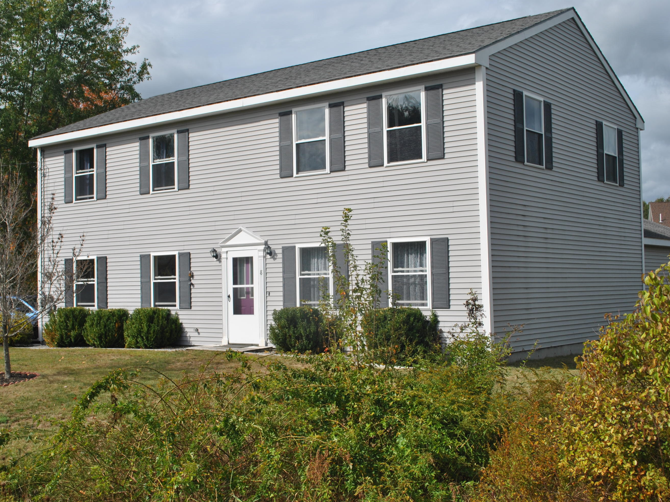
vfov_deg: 31.5
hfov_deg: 41.2
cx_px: 309
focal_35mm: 46
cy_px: 254
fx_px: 890
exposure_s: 1/320
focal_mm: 28
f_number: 9
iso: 100
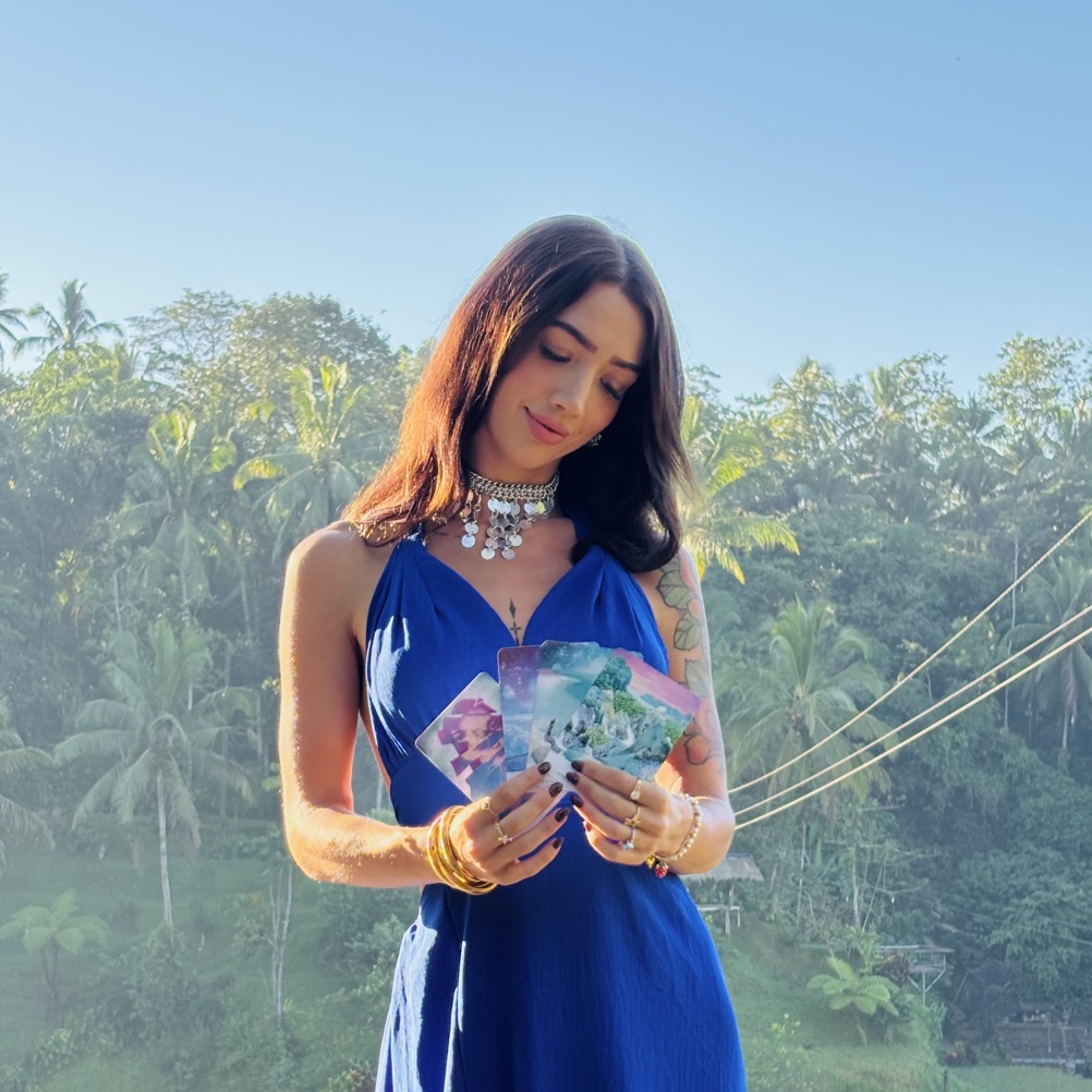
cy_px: 883
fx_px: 2784
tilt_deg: -2.9
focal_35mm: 78
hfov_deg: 22.2
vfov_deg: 21.9
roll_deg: -0.8
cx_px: 580
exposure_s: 1/358
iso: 32
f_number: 1.6
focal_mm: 5.96
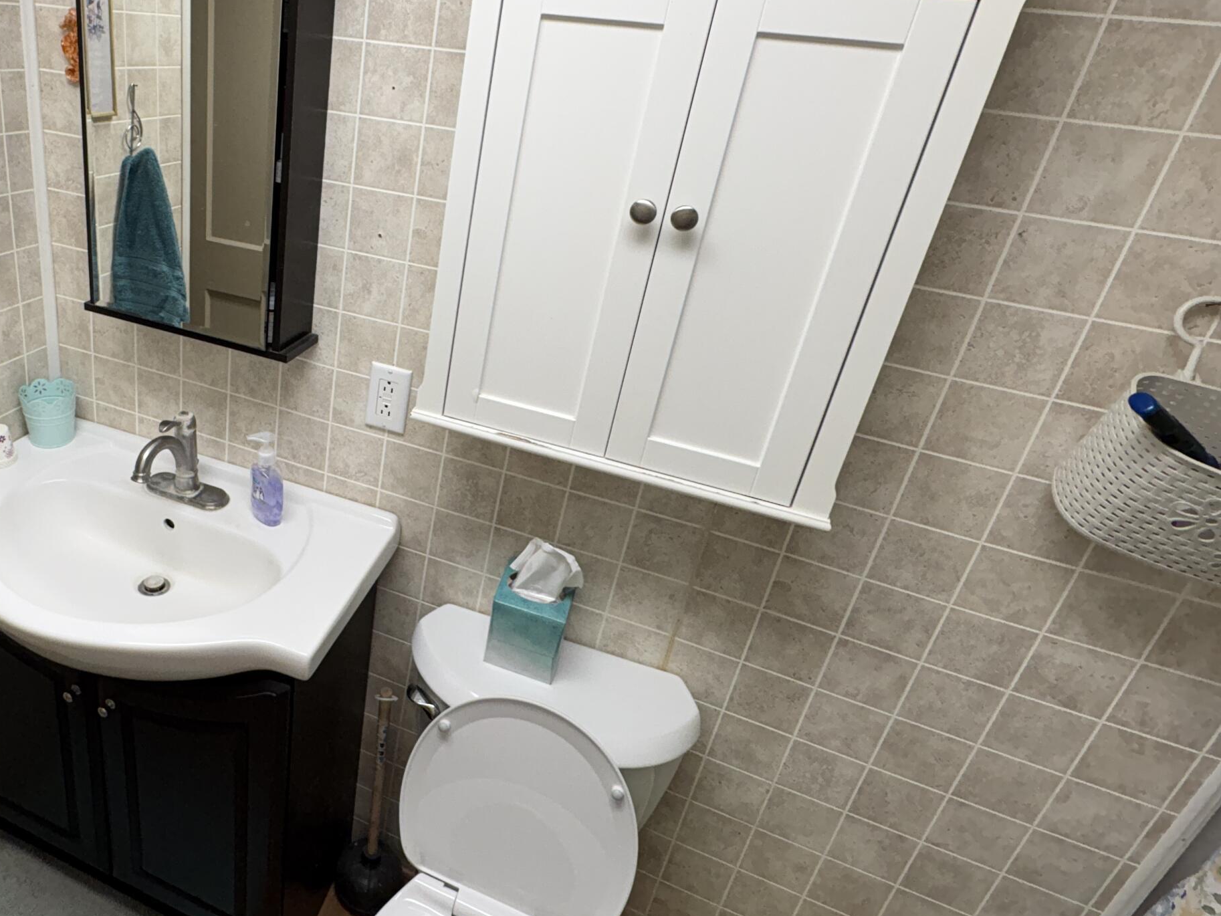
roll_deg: -6.2
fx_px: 811
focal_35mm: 23
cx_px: 352
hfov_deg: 70.4
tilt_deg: -23.3
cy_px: 372
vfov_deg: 58.5
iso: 64
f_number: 2.2
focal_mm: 2.22
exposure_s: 1/120
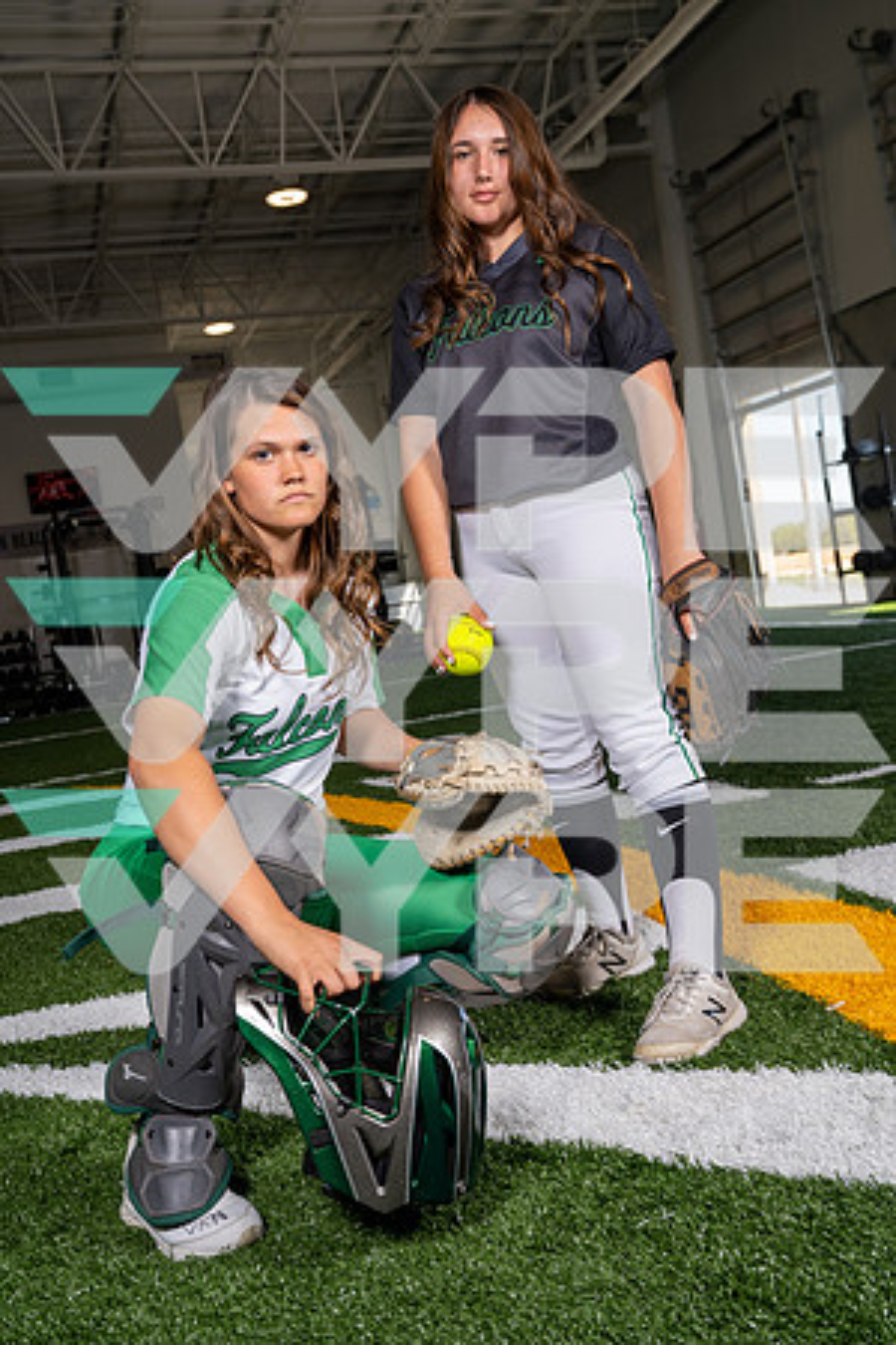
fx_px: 1531
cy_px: 672
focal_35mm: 41
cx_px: 448
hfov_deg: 32.6
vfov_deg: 47.4
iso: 200
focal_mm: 41
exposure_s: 1/200
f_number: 5.6
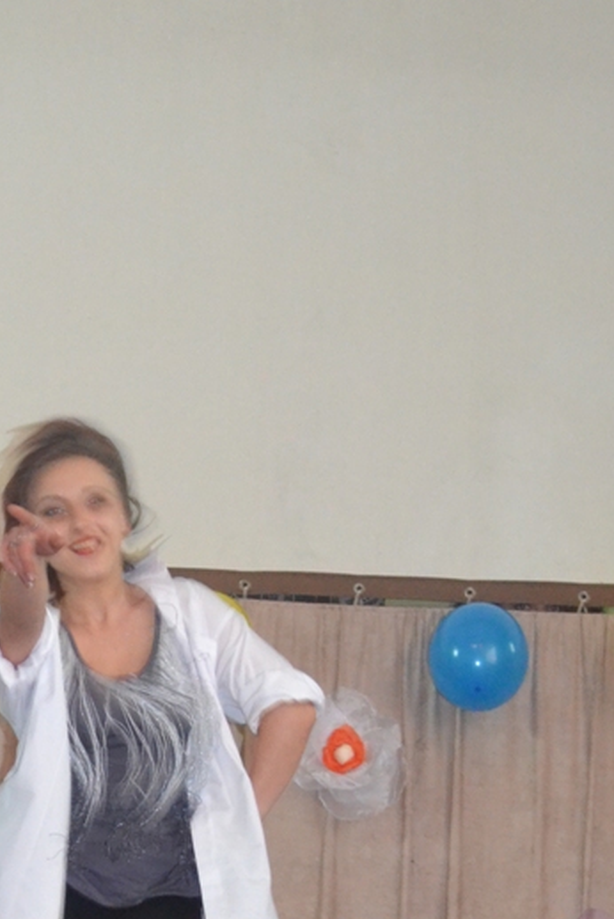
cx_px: 101
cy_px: 830
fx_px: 3679
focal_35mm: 144
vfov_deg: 14.1
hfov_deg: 9.5
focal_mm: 36
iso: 2500
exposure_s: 1/60
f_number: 5
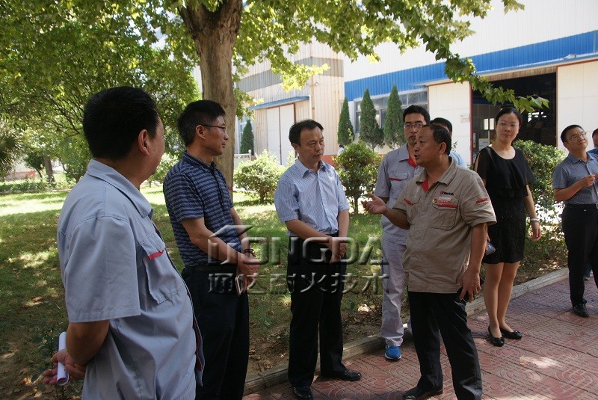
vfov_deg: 20.2
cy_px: 200
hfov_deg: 29.8
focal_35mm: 68
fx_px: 1122
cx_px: 299
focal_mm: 45
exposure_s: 1/90
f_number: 8
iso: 200
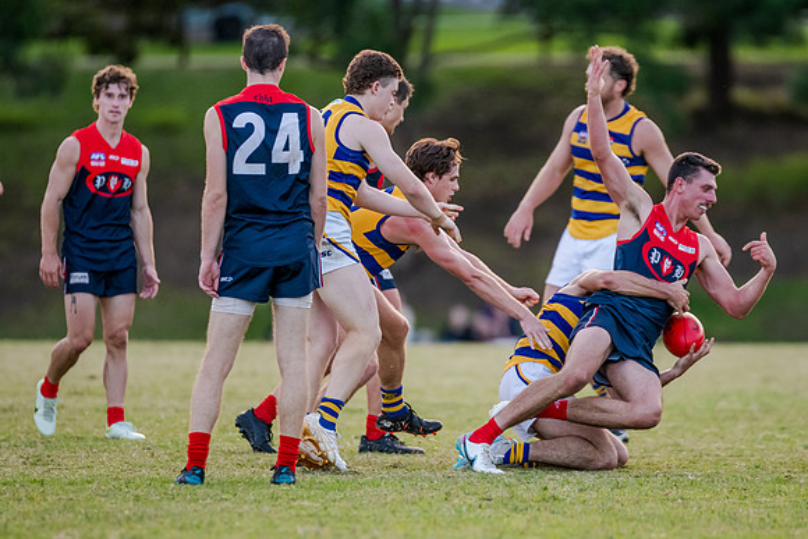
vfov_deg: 3.3
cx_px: 435
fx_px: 9490
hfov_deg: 4.9
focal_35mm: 423
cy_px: 295
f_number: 2.8
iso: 1600
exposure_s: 1/1600
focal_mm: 300
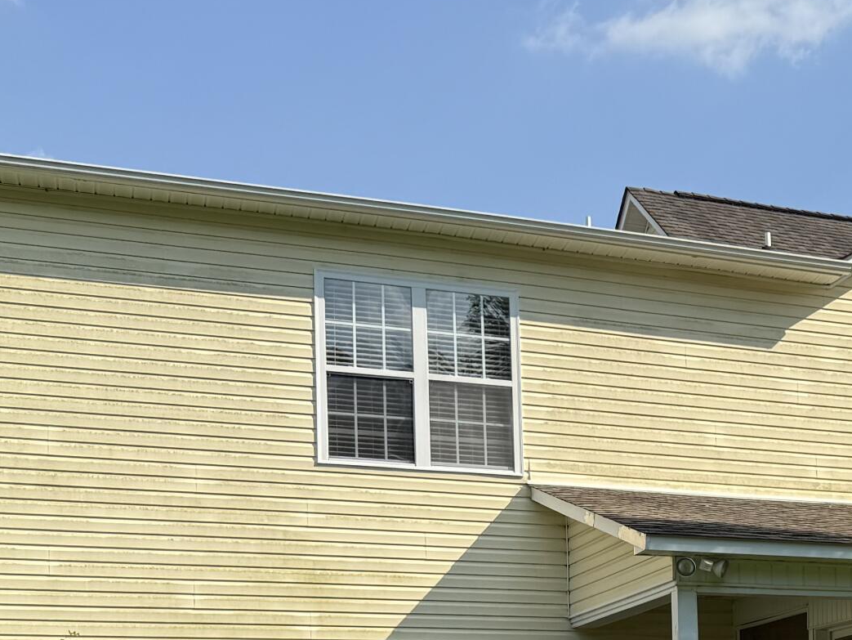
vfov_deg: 20.2
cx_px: 975
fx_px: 1699
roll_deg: +1.3
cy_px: 737
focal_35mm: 69
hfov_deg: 25.7
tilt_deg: +1.8
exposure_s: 1/4167
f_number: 1.78
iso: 80
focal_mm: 6.76
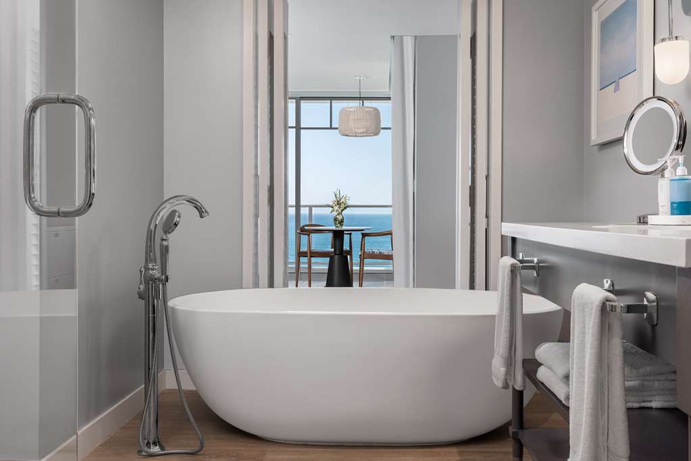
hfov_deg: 54.4
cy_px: 230
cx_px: 346
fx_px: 672
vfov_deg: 37.9
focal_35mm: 35
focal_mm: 35
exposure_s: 1/100
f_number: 16
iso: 400
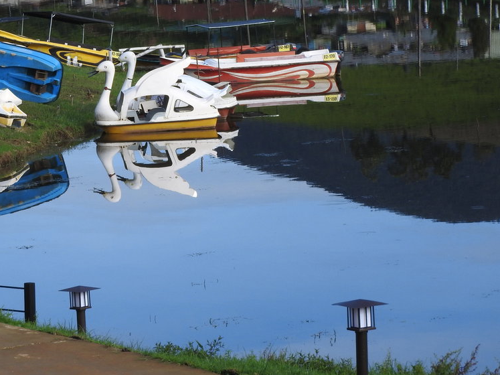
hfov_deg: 8.2
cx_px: 164
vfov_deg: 6.2
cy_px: 133
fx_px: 3480
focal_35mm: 241
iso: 100
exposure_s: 1/400
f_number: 5.2
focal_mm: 26.9
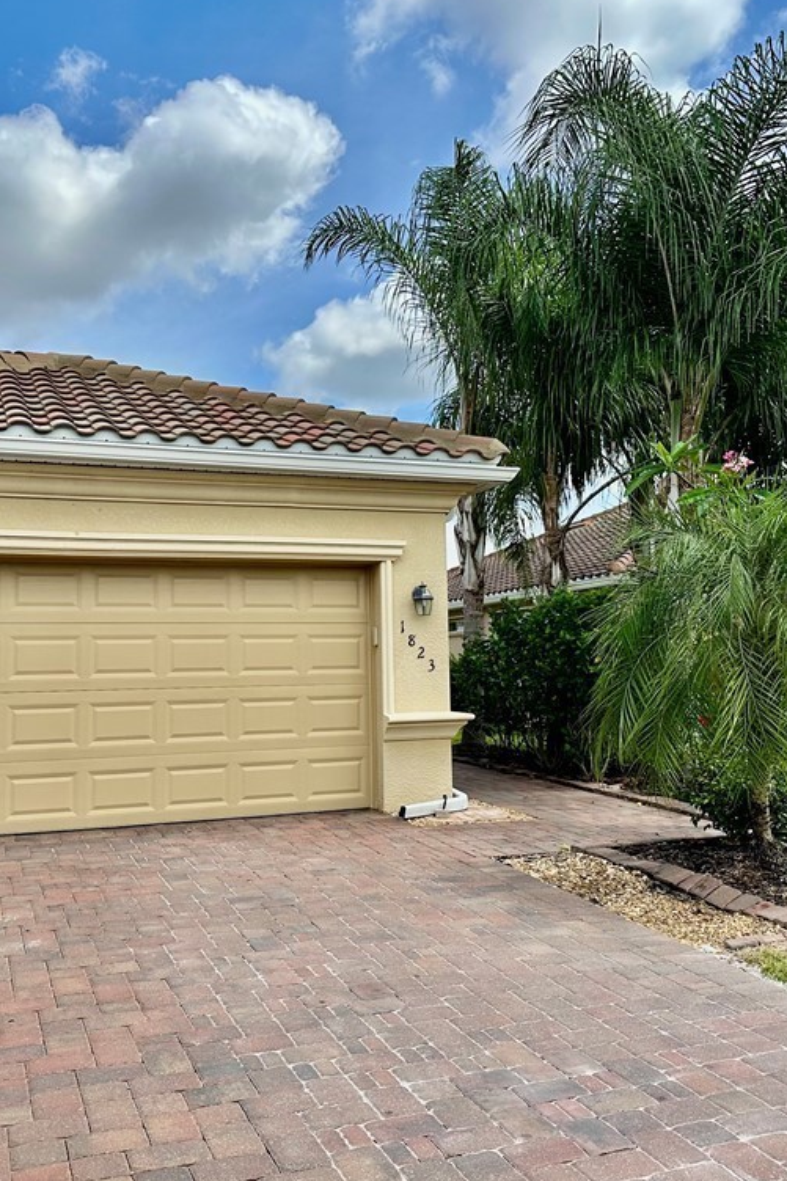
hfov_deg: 38.9
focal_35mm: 34
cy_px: 581
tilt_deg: +4.9
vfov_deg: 55.8
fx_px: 1115
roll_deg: +1.1
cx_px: 401
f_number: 1.78
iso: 80
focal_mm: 6.86
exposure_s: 1/3717
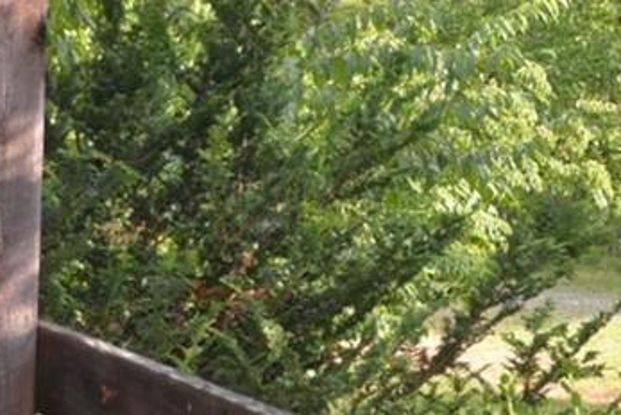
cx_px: 836
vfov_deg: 12.2
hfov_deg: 17.0
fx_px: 1934
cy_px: 81
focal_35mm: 112
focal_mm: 38
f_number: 4
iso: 160
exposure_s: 1/200
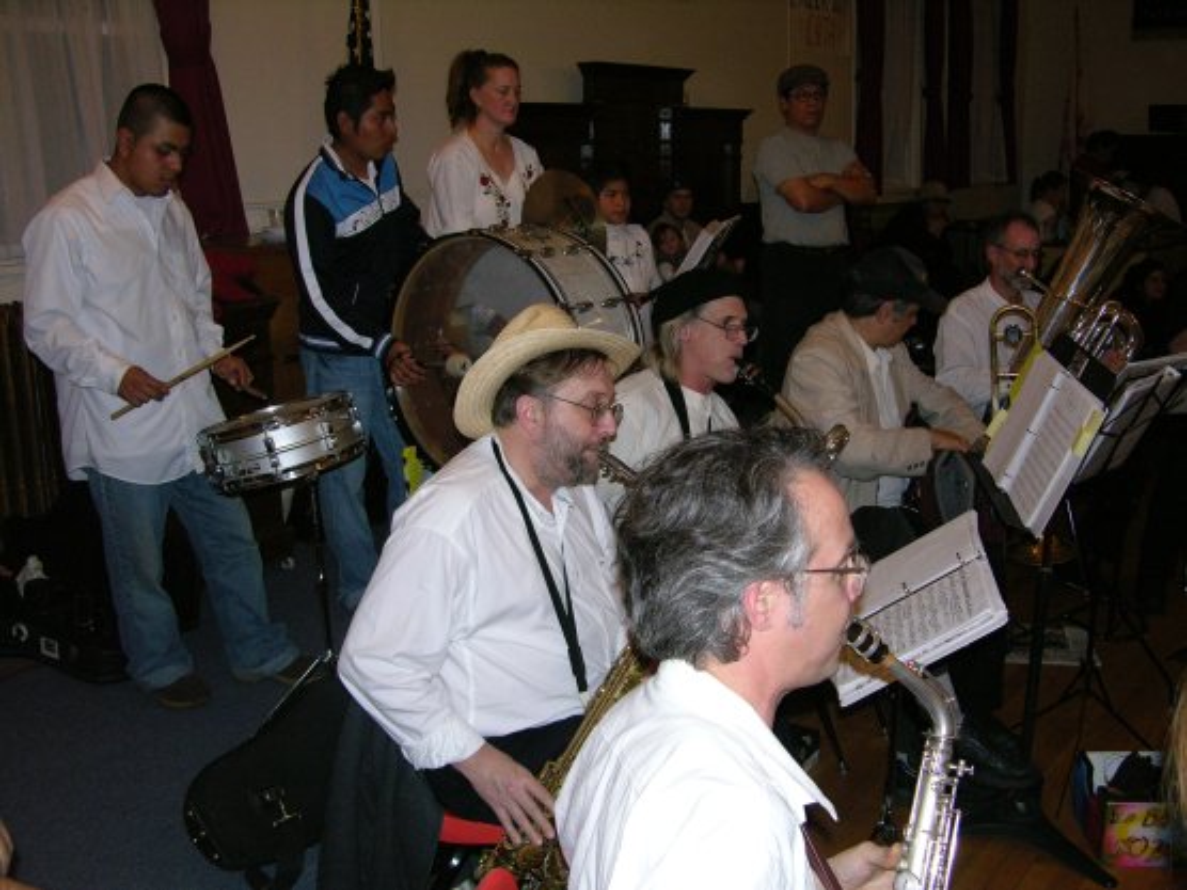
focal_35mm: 35
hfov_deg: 52.6
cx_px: 594
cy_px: 445
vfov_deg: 40.7
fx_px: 1200
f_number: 2.8
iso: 200
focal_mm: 8.9
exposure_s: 1/60.1
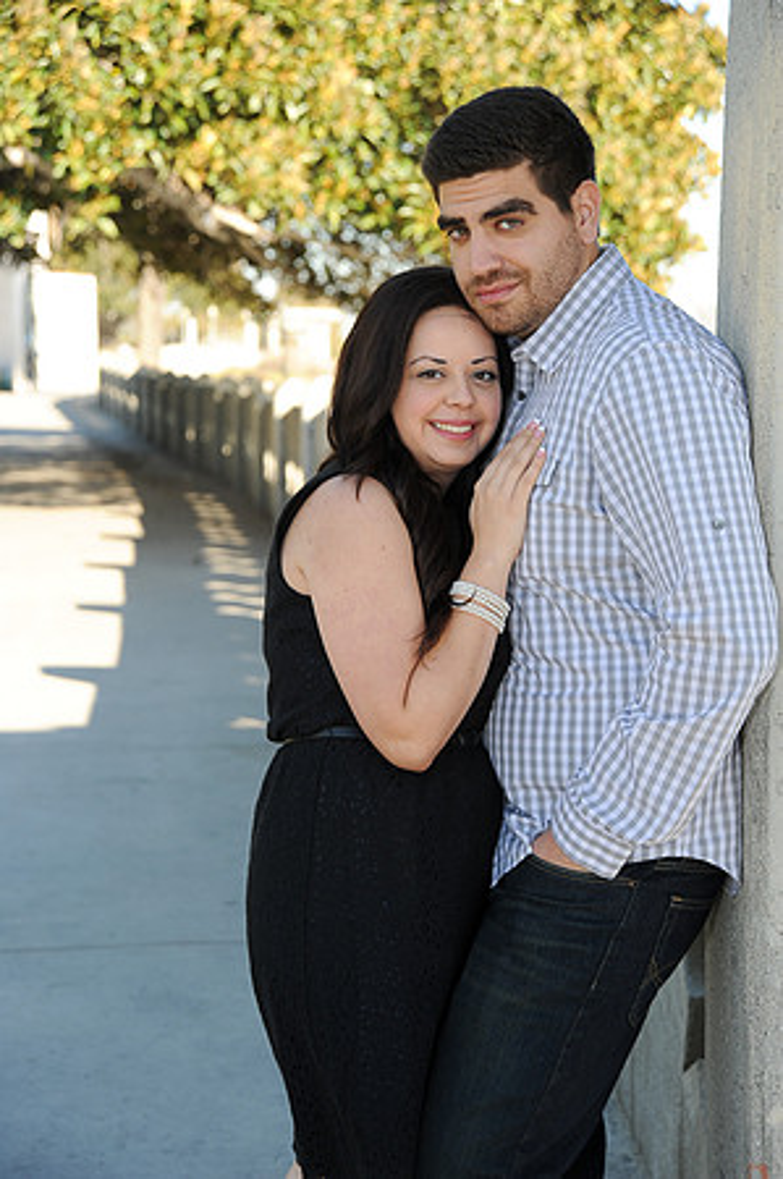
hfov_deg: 20.6
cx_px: 392
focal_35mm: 66
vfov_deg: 30.5
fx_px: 2158
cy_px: 590
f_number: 7.1
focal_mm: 66
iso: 200
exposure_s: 1/200
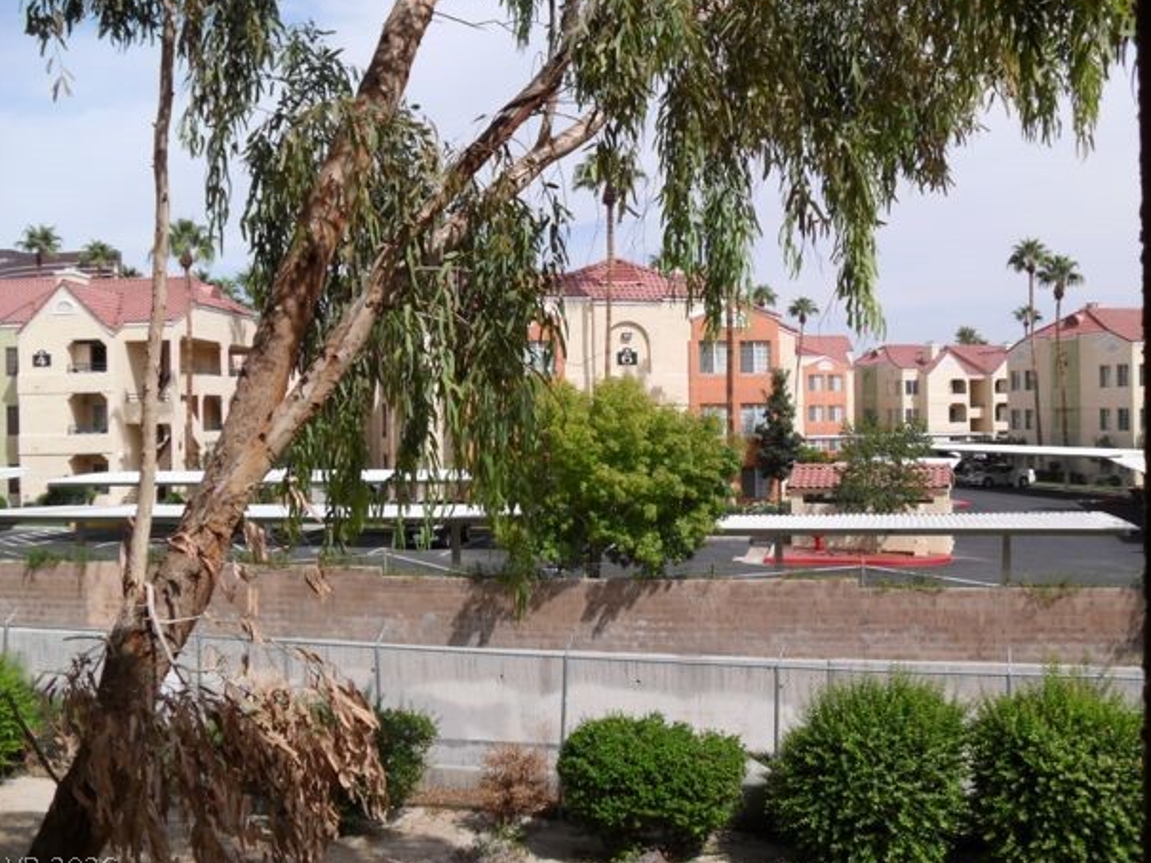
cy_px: 432
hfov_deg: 50.1
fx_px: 1231
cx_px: 595
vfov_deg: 38.7
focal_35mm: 37
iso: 80
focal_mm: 6.3
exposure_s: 1/250
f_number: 7.6
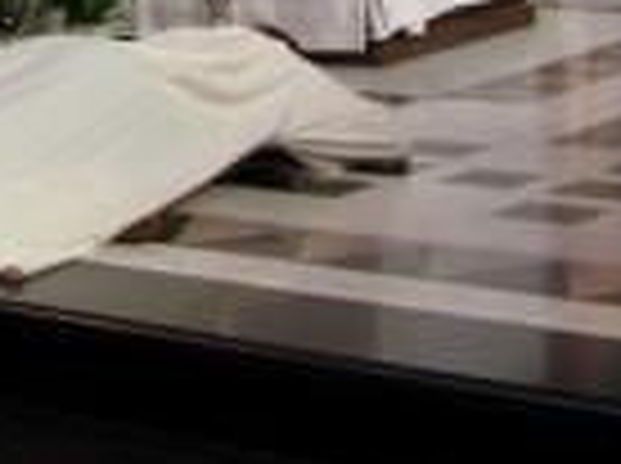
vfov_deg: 11.2
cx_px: -220
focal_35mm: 127
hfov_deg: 14.8
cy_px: -218
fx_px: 2274
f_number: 2.8
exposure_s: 1/21.4
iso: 100
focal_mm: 8.9
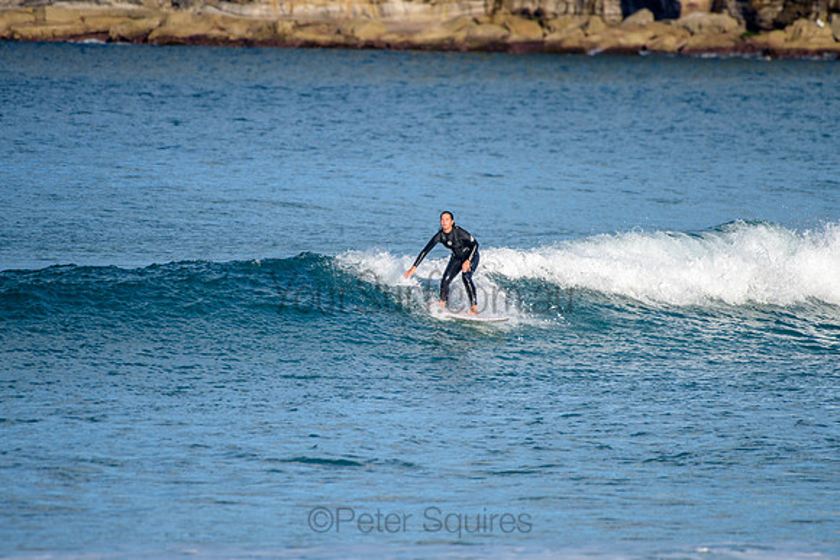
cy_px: 272
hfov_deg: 3.4
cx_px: 431
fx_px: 14313
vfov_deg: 2.2
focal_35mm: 613
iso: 220
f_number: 5.6
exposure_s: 1/2000
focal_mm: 500
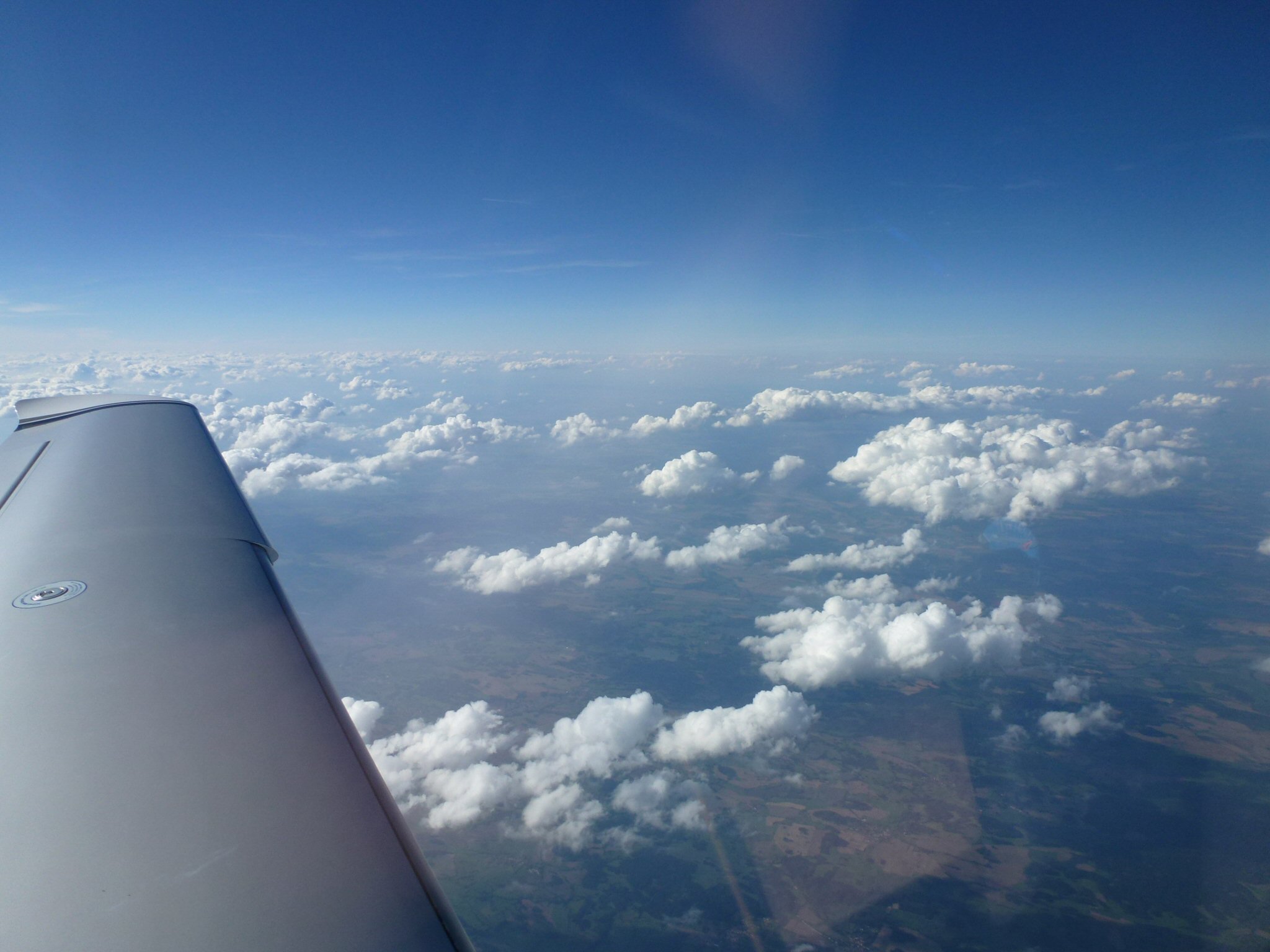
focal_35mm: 24
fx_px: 881
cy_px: 476
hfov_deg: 71.6
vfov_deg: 56.8
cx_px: 635
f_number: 3.3
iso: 100
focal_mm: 4.3
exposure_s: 1/2000
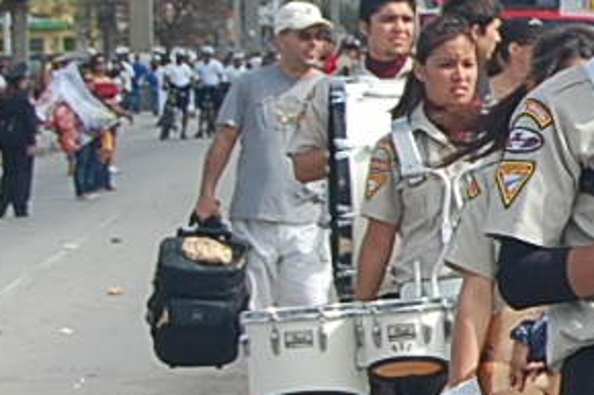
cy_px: 74
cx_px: 1264
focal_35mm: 311
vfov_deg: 4.4
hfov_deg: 6.4
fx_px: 5128
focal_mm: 40
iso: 200
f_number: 9
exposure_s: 1/320
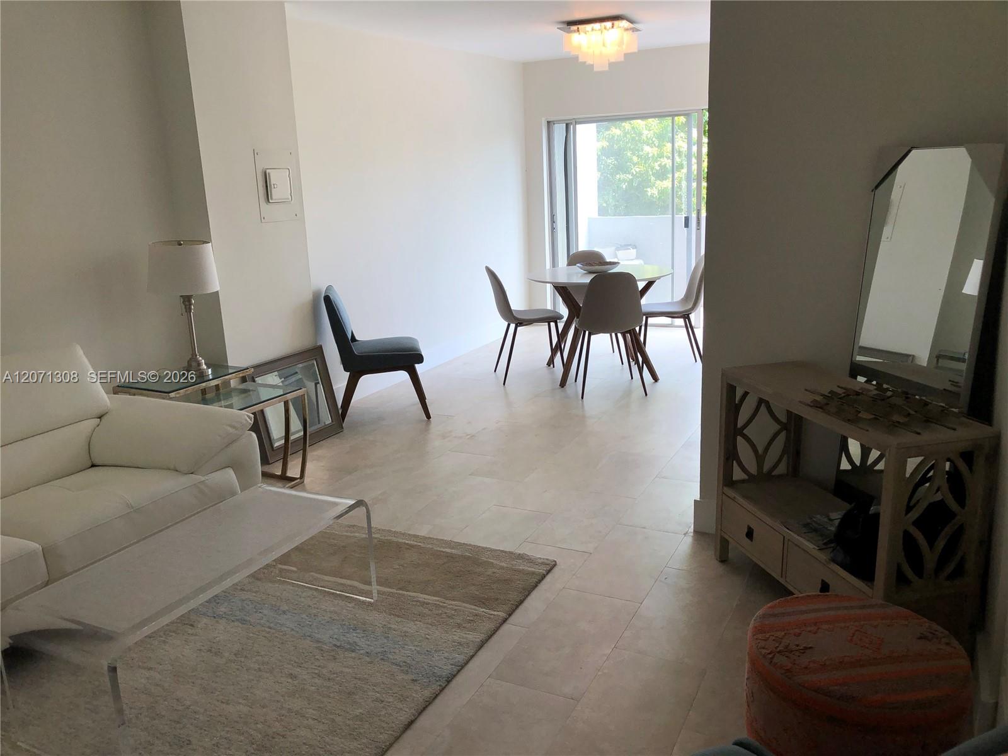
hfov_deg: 63.4
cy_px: 378
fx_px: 815
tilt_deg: -14.3
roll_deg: +2.8
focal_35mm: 28
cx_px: 504
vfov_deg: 49.7
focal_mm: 3.99
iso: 20
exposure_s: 1/125
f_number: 1.8
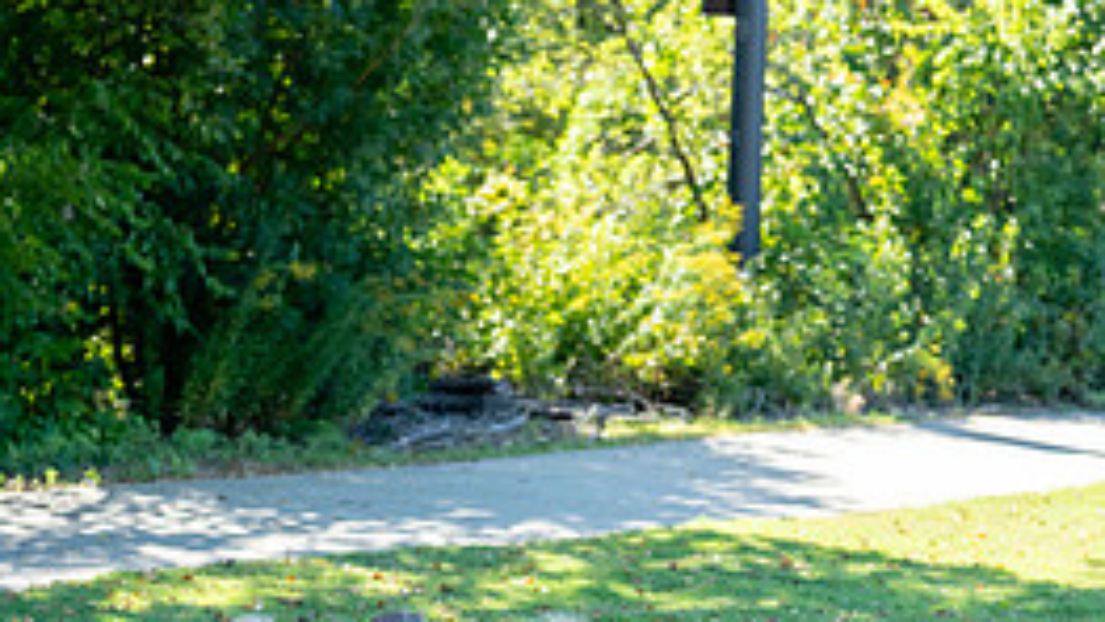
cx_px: 554
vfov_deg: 9.5
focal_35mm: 125
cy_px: 791
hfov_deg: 17.2
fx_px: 3663
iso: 250
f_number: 2.2
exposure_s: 1/1000
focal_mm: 50
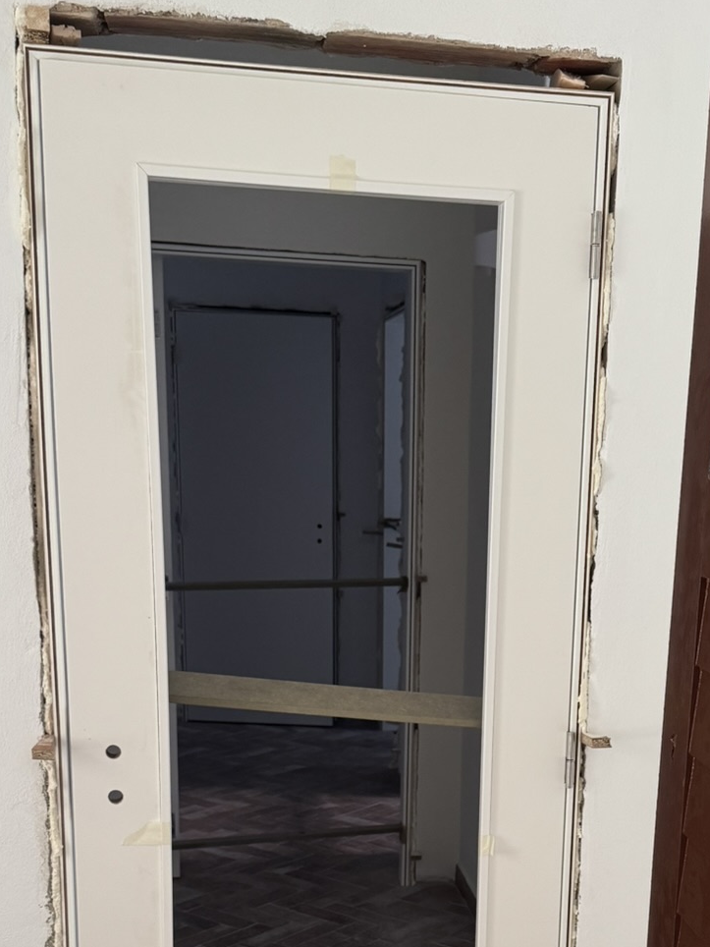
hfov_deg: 28.2
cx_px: 516
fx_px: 1395
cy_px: 781
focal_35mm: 51
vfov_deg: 36.0
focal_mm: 6.76
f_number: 1.78
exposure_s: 1/60
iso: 250
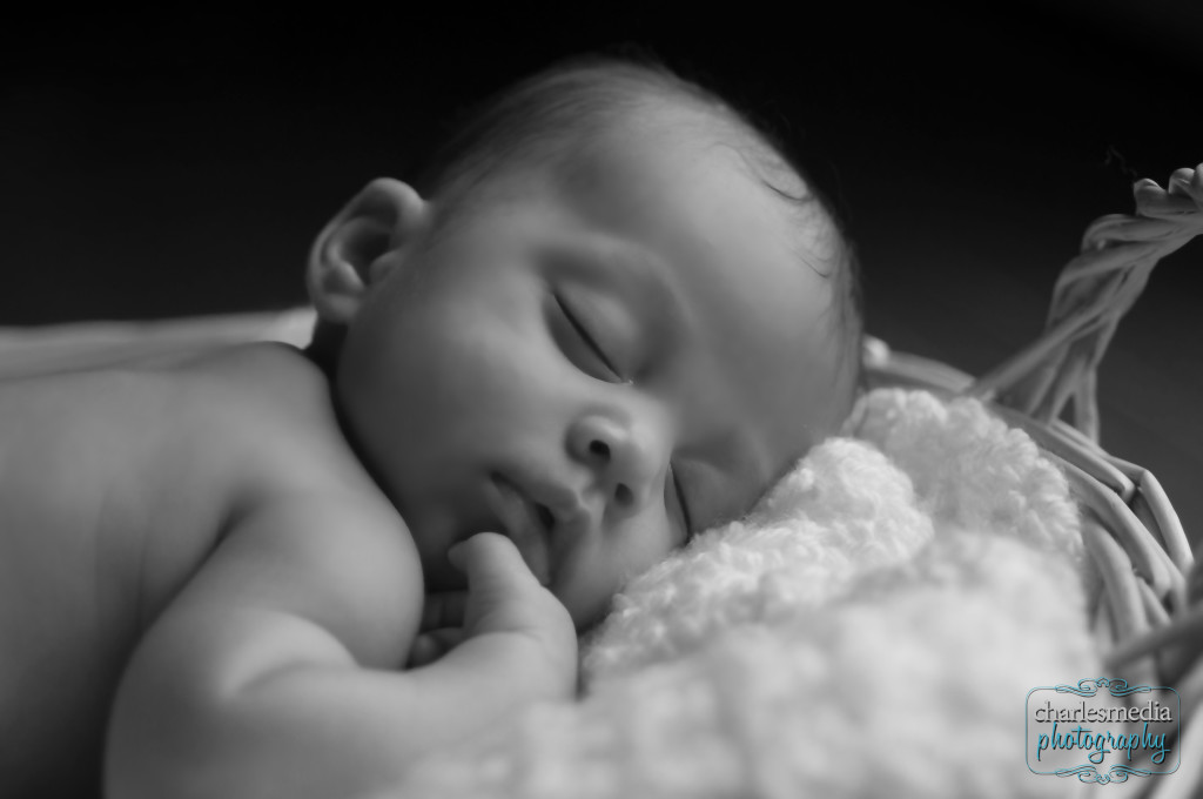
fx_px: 3004
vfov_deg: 15.1
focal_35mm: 90
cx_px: 602
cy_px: 400
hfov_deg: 22.6
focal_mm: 60
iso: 400
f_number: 3.2
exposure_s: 1/250
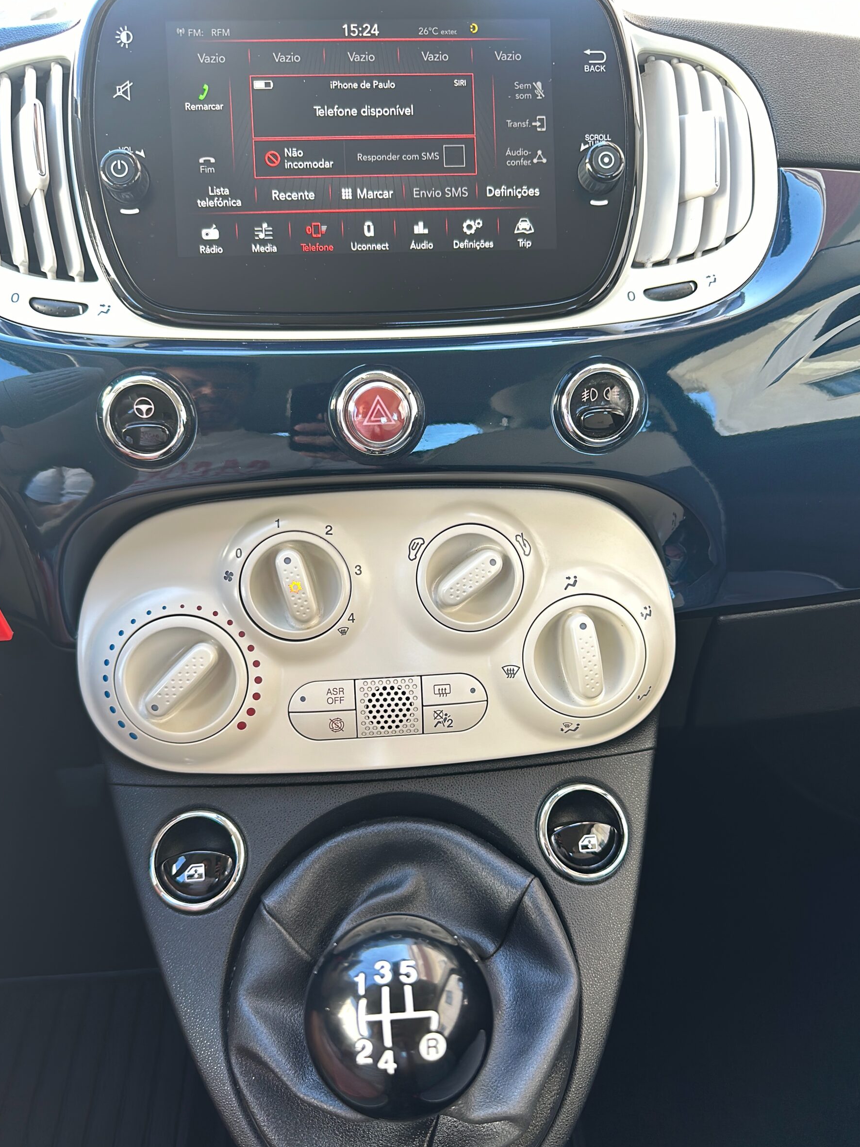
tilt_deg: -41.0
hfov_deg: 53.0
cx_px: 415
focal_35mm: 26
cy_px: 593
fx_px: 861
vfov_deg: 67.3
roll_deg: +0.6
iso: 62
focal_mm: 6.86
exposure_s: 1/82
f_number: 1.78
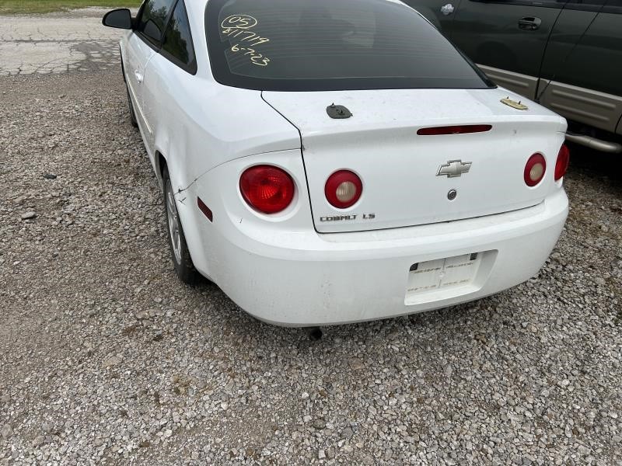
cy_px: 233
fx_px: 467
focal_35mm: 26
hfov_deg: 67.3
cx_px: 311
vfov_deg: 53.1
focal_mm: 5.7
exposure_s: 1/6993
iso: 50
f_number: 1.5
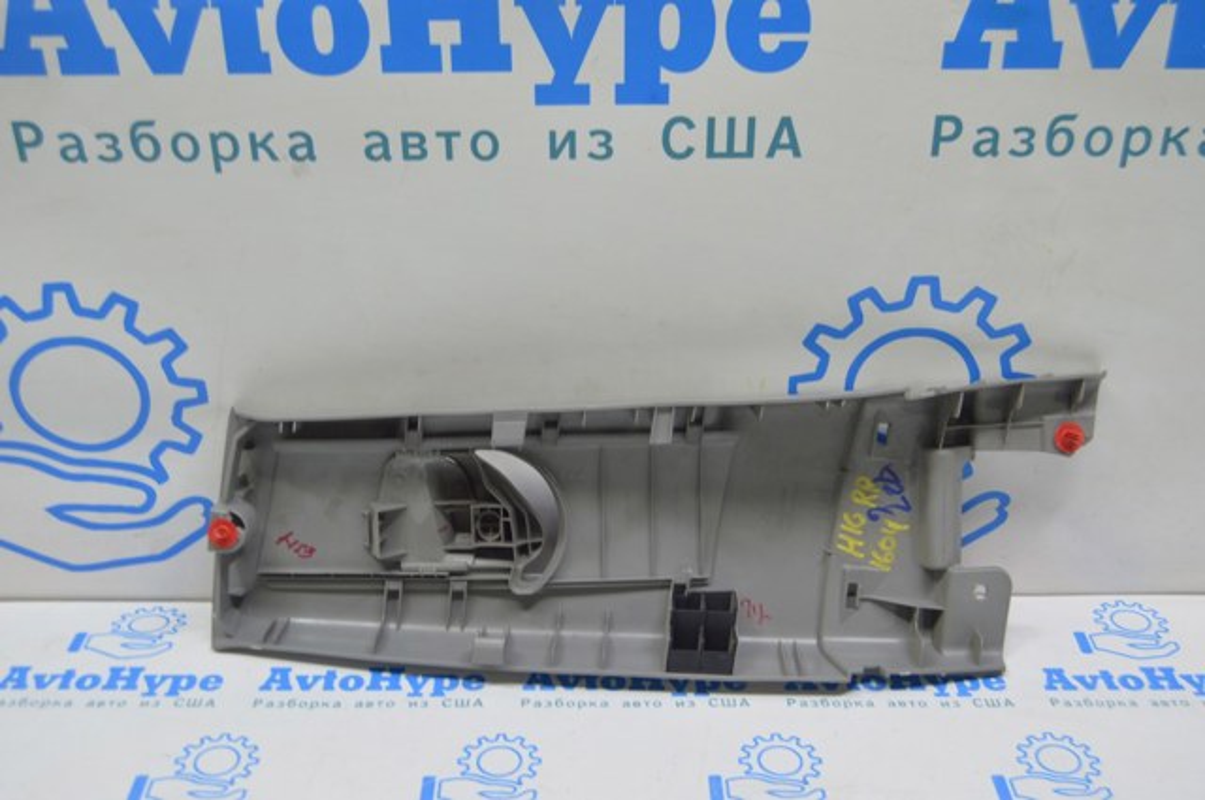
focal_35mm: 42
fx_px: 1404
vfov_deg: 31.8
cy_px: 400
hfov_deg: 46.5
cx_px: 602
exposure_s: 1/20
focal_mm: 28
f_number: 5.6
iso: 400
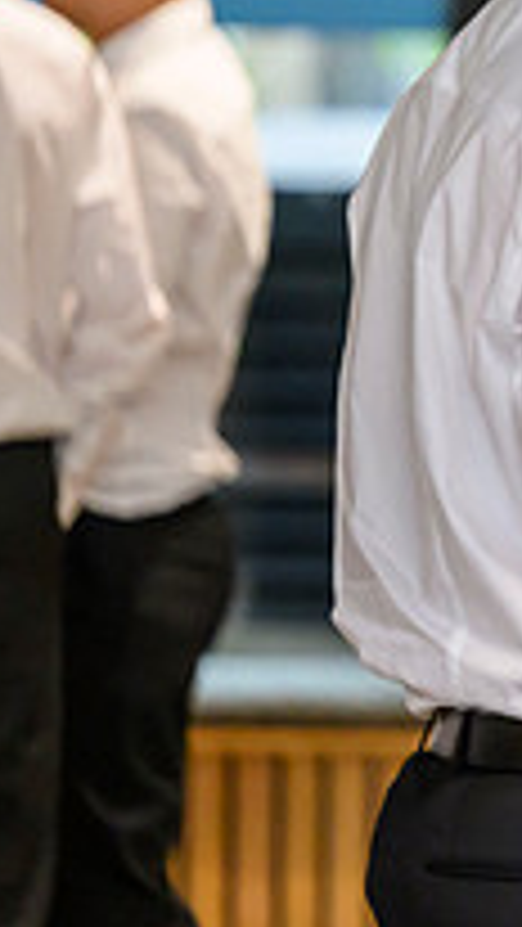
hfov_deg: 2.6
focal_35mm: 457
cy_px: 146
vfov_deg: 4.7
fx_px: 11236
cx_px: 1269
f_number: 3.2
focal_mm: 155
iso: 4000
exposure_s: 1/320
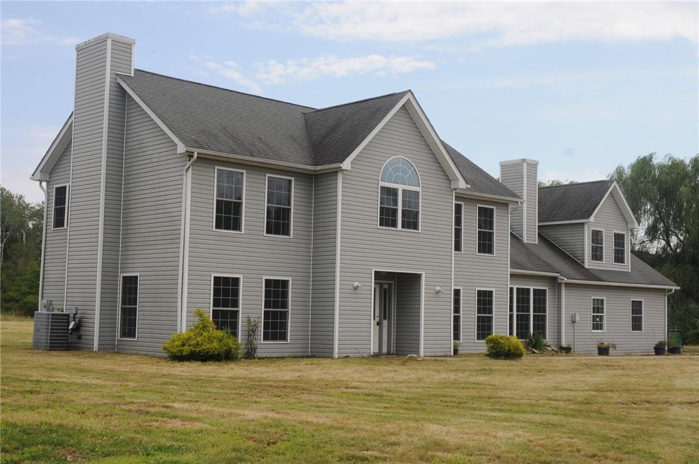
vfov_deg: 26.4
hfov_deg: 38.9
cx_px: 350
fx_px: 989
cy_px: 232
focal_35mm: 51
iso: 200
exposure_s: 1/320
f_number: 9
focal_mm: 34
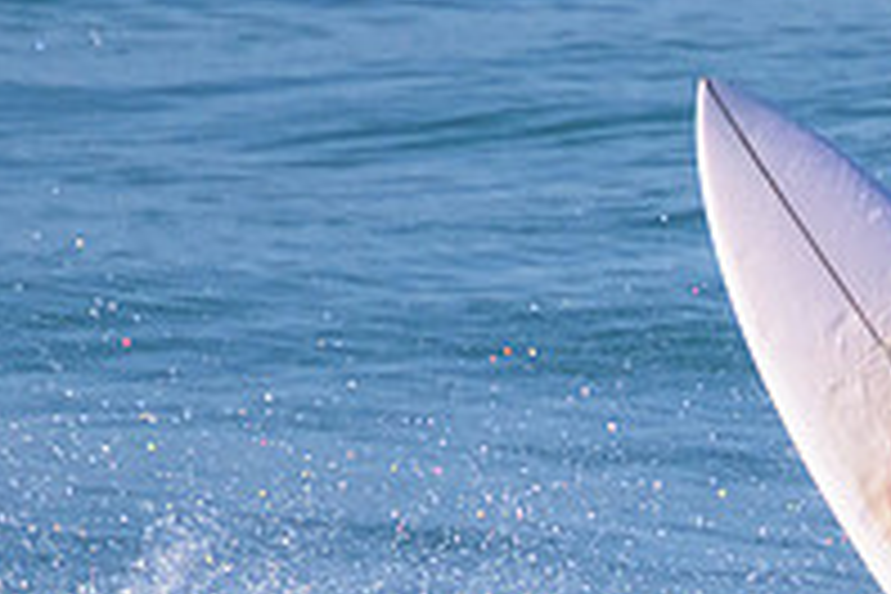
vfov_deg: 0.5
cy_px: 929
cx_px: 990
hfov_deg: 0.8
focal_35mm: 2748
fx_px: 68008
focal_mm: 800
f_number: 11
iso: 2000
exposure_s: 1/2000
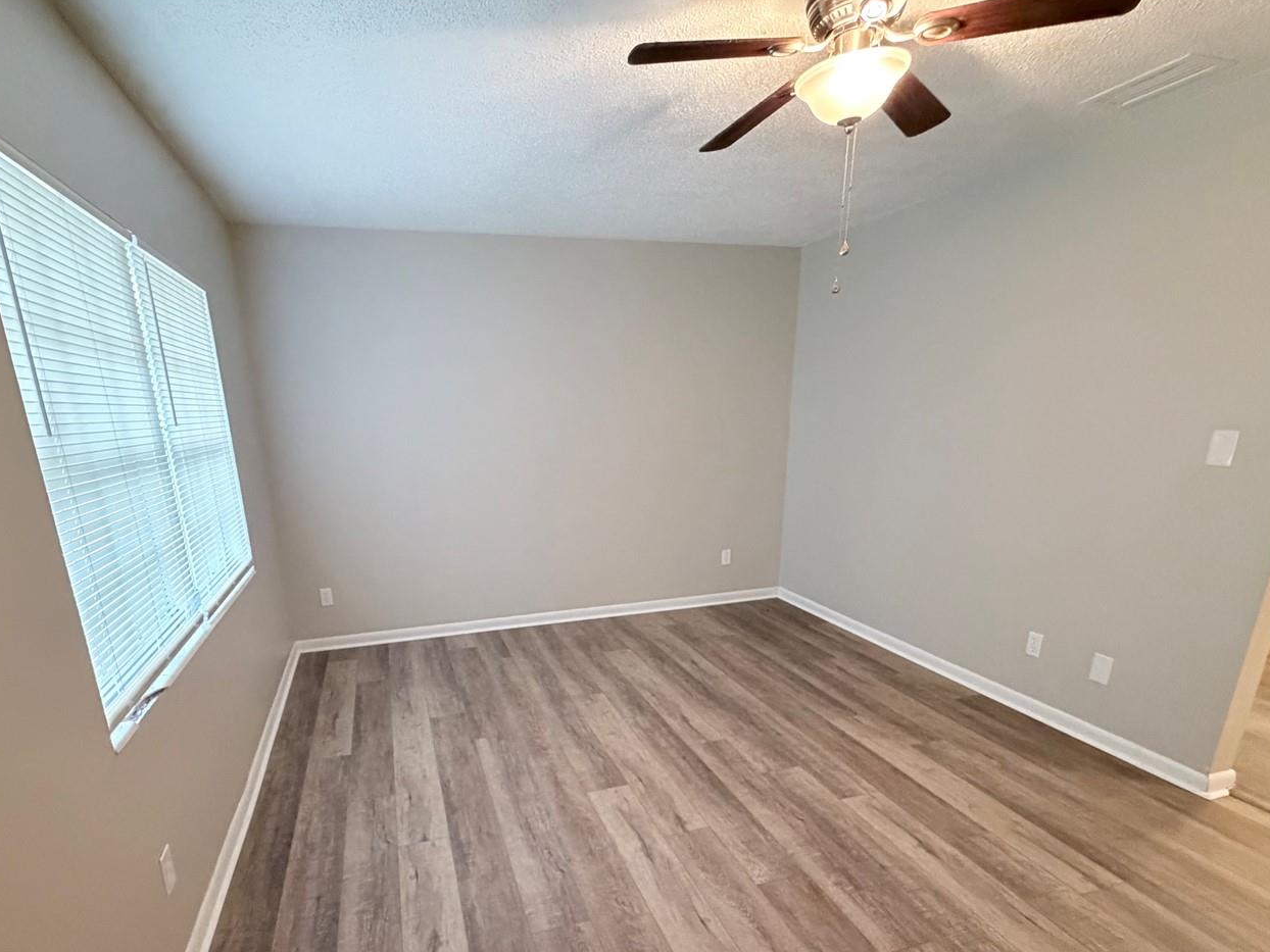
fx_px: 660
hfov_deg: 87.5
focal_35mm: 18
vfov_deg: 70.3
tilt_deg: -17.3
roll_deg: +2.3
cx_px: 576
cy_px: 601
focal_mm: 2.22
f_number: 2.2
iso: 800
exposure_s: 1/60
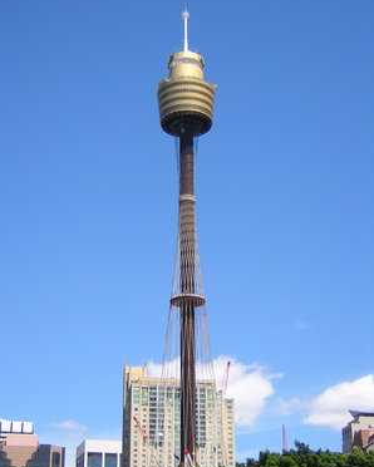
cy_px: 244
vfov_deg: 29.1
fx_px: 899
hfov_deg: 23.5
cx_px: 187
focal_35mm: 65
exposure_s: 1/644
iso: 100
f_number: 3.4
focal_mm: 8.1
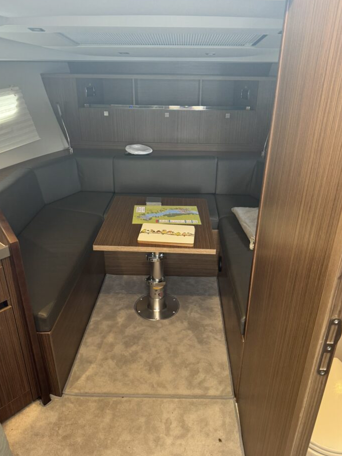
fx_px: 356
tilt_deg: -26.3
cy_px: 233
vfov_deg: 65.3
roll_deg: +0.2
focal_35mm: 27
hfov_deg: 51.4
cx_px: 177
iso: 320
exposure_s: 1/60
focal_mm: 6.76
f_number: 1.78
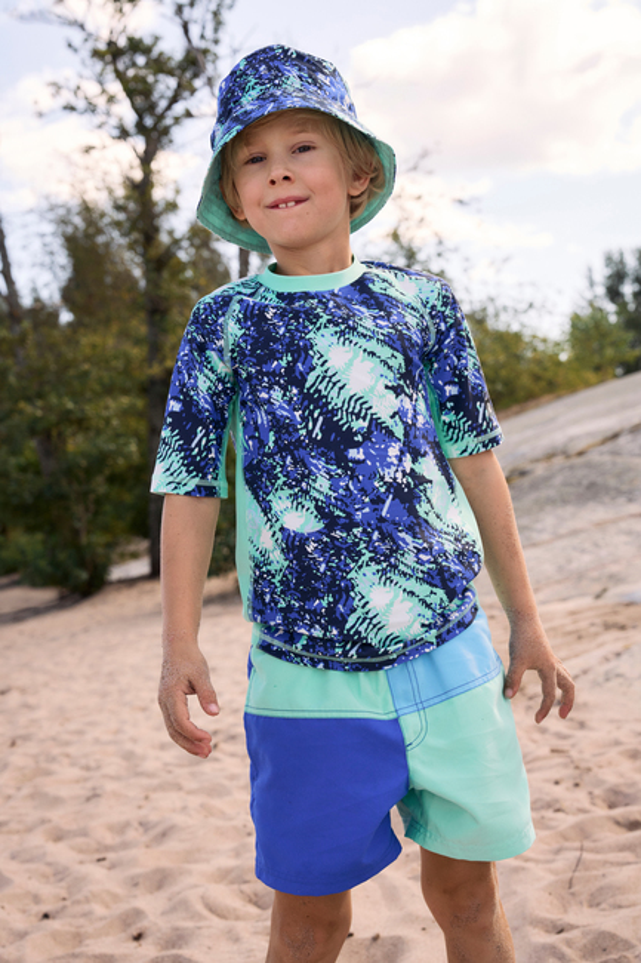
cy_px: 482
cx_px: 320
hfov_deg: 31.2
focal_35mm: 43
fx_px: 1149
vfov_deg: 45.4
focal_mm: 43
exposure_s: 1/640
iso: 320
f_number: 5.6
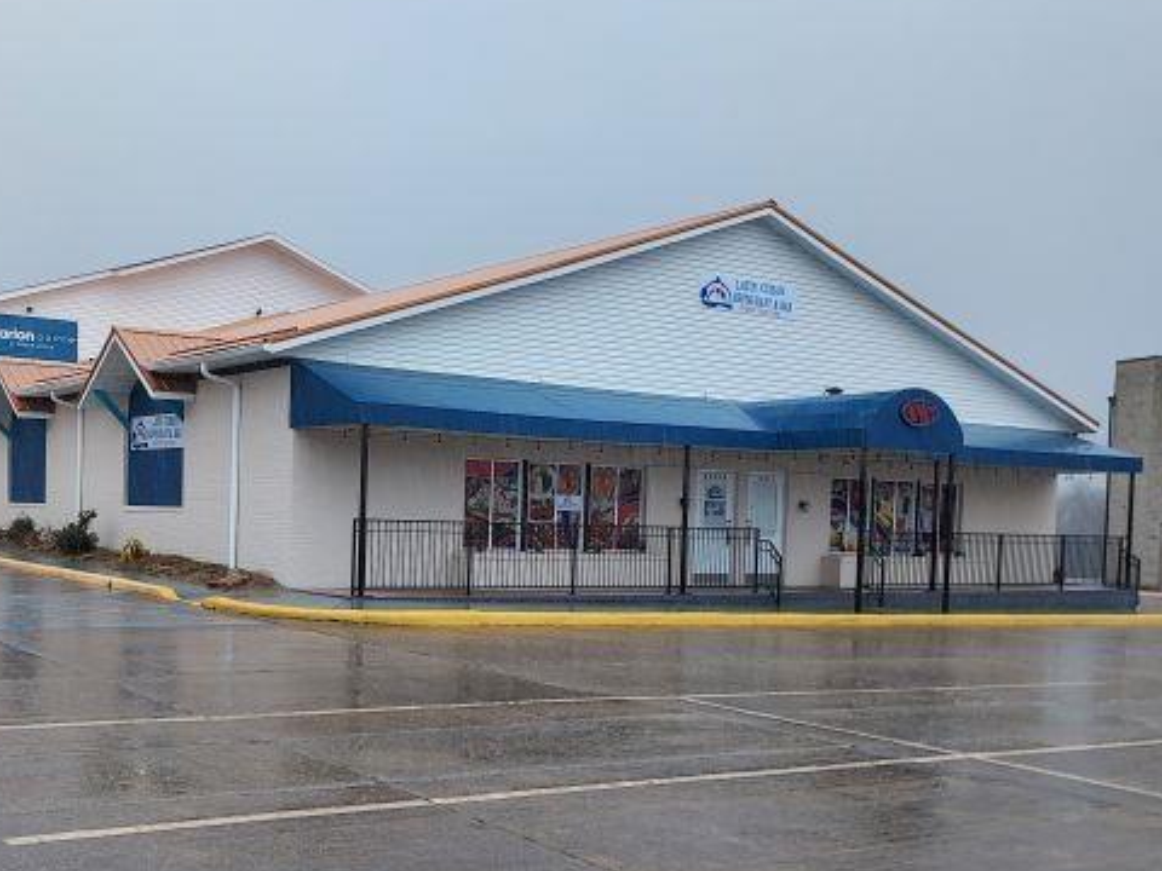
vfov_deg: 35.6
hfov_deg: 46.3
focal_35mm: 40
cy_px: 573
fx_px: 1343
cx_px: 428
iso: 40
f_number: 1.8
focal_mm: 4.6
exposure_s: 1/120
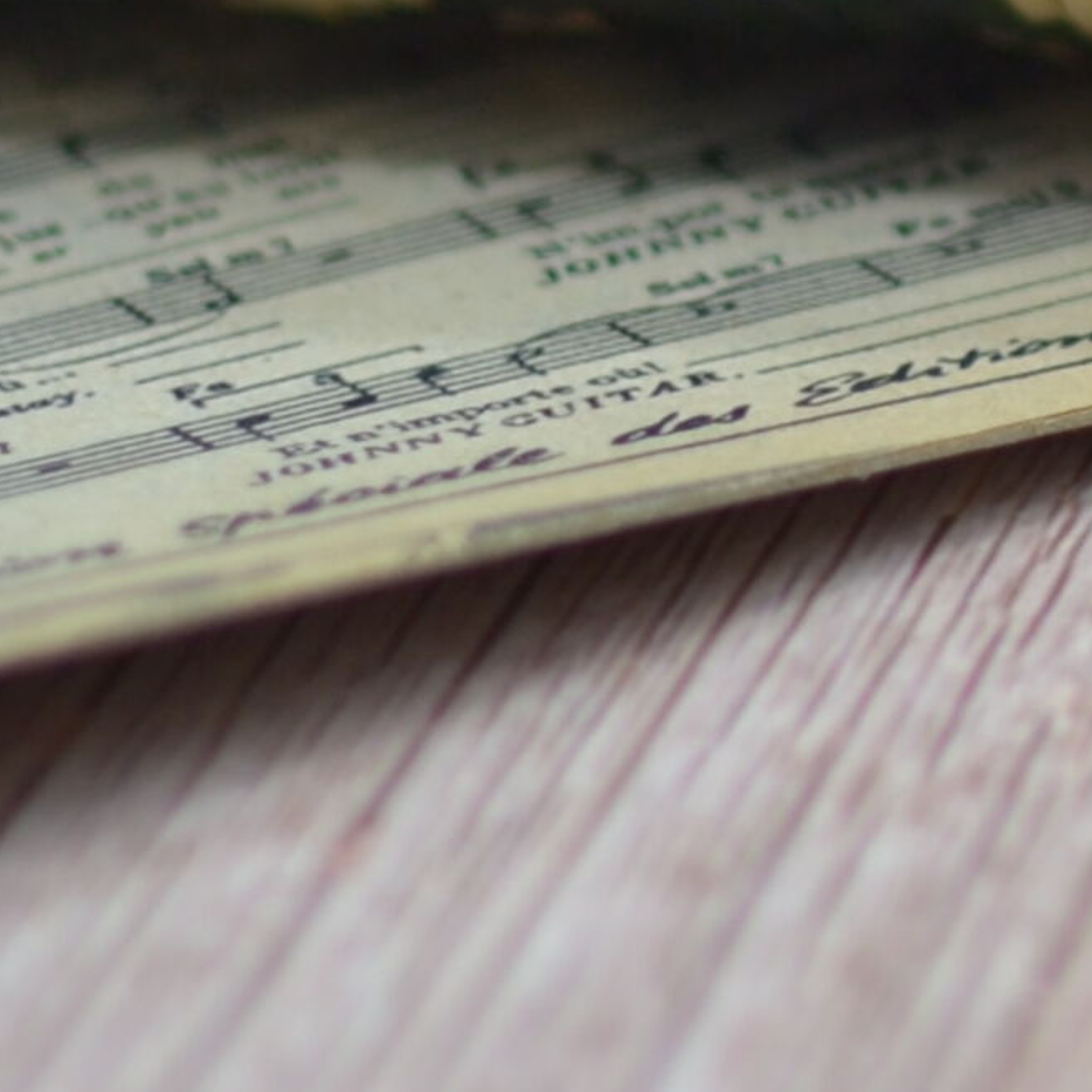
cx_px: 2751
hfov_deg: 5.4
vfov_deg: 5.5
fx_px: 11098
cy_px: -1013
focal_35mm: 311
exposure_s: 1/400
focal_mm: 35
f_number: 1.8
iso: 100
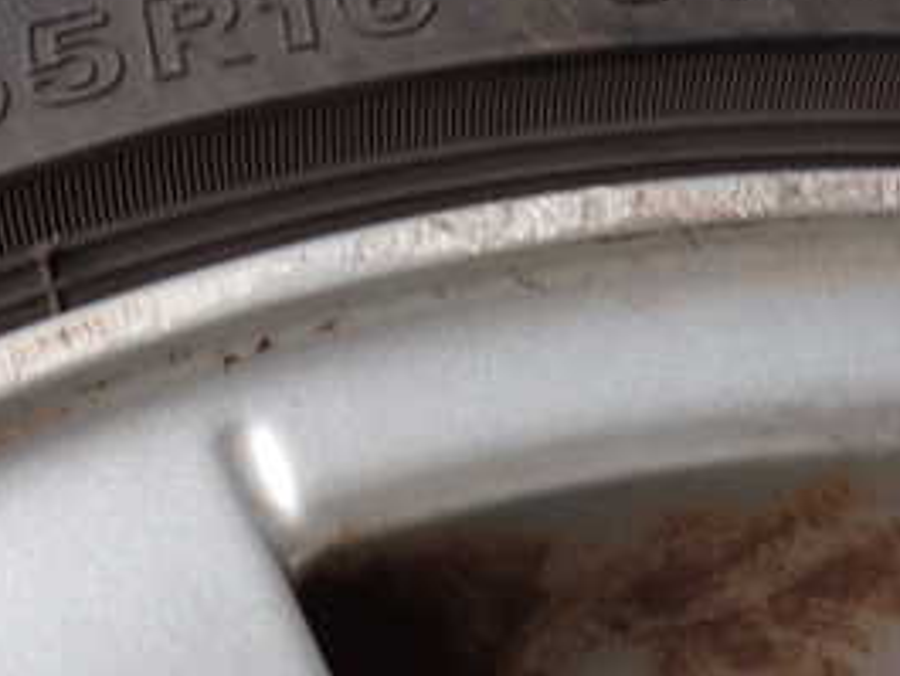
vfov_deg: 21.4
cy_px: 166
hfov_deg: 27.7
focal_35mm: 68
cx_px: 129
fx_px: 1769
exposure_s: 1/50
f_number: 2.3
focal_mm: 5.4
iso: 200
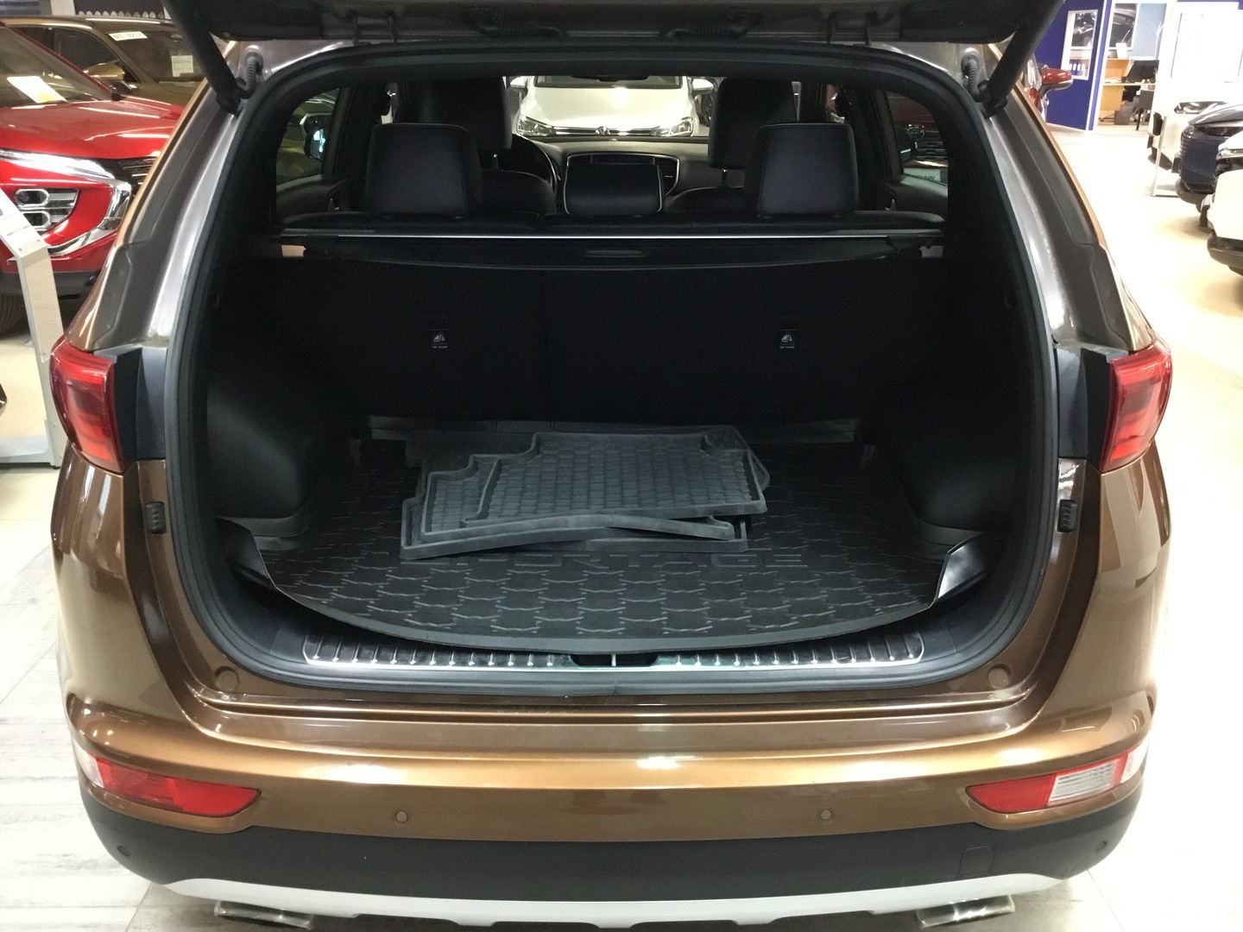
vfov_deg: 45.4
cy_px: 466
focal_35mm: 31
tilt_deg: -21.1
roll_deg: +0.9
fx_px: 1113
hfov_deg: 58.4
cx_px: 622
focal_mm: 3.3
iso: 250
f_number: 2.4
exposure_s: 1/25
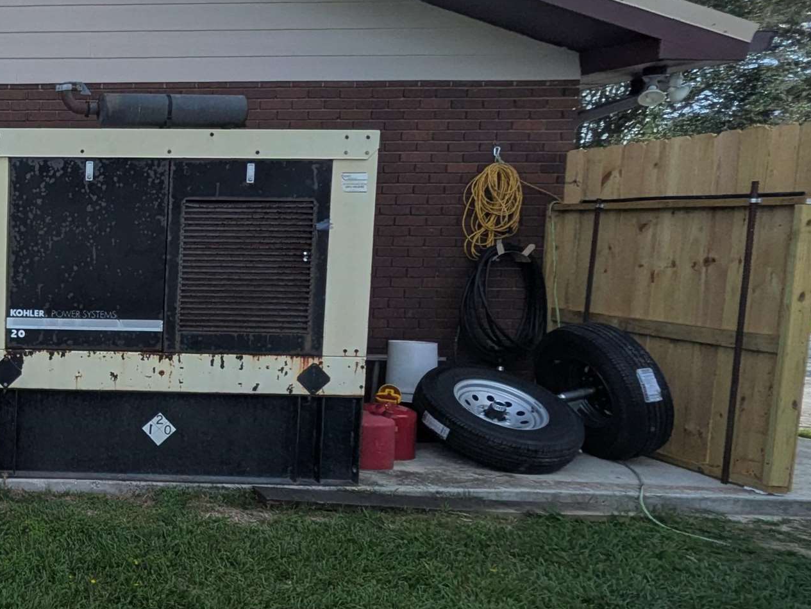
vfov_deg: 41.8
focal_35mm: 34
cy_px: 295
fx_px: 797
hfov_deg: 41.3
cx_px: -109
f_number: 2.2
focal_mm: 1.83
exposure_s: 1/5076
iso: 51
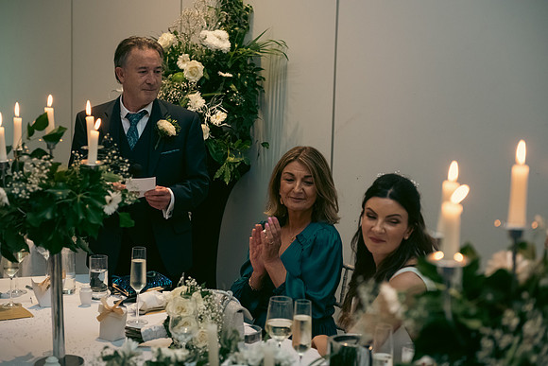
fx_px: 1005
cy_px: 183
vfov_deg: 20.6
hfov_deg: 30.5
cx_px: 274
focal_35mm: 66
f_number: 3.5
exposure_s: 1/160
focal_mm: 66
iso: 2000
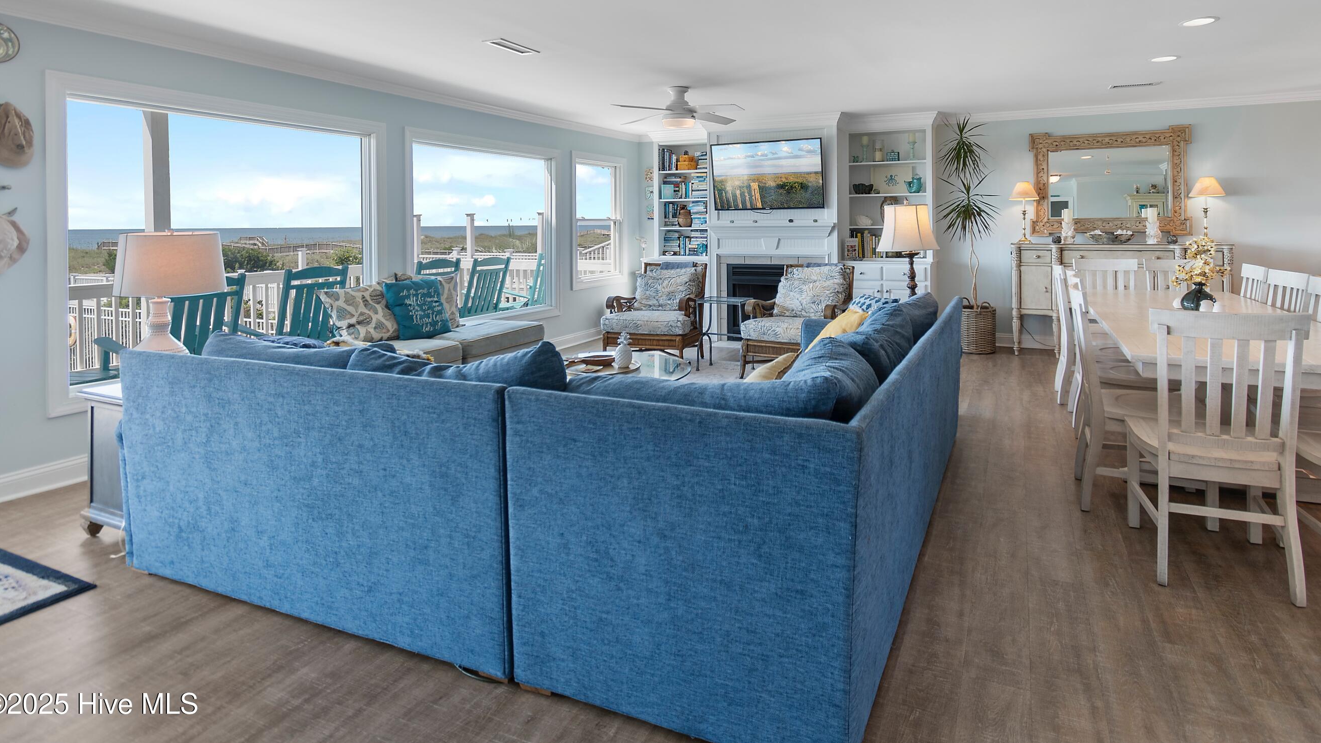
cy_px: 246
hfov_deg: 92.2
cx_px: 739
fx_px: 630
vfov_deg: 59.6
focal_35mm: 18
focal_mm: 10
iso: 100
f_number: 4.5
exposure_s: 1/10
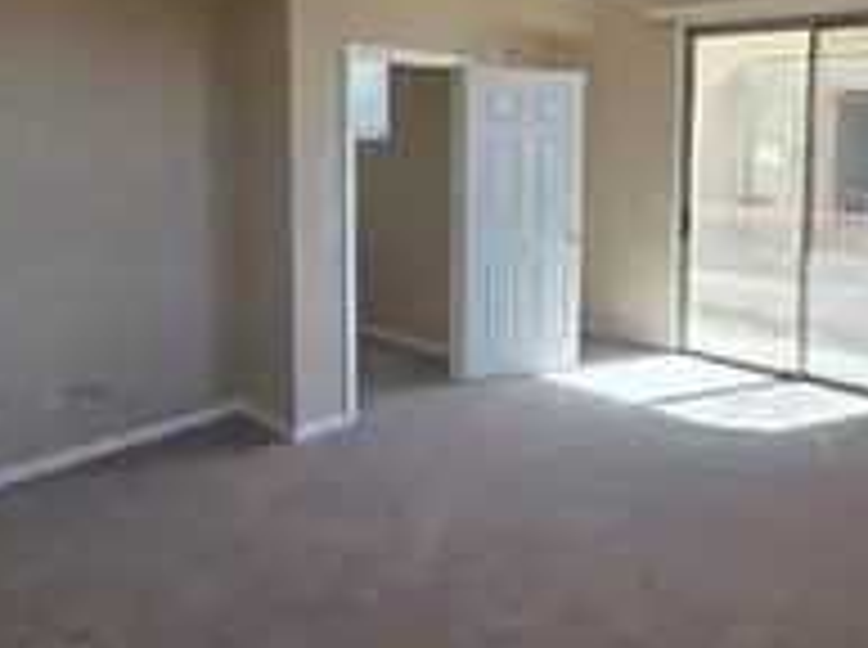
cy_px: 184
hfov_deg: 64.2
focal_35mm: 27
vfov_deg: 49.7
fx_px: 676
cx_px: 558
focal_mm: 2.2
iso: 25
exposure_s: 1/120
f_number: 1.9
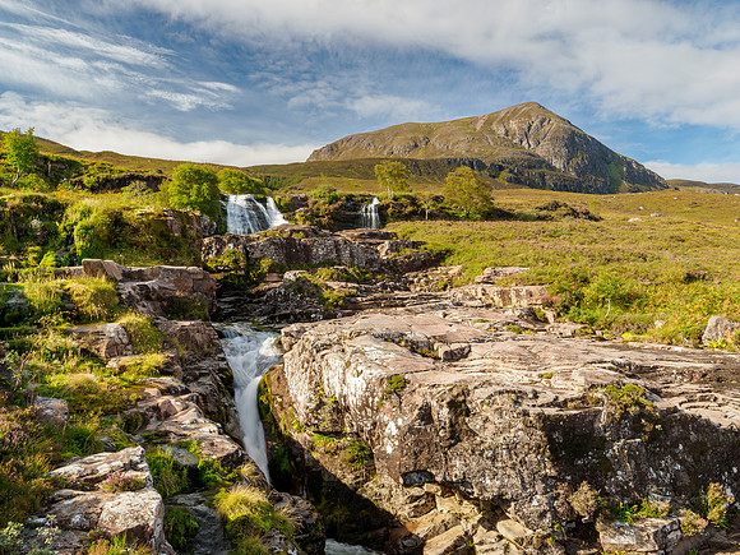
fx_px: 599
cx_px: 370
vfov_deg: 49.7
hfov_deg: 63.4
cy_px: 278
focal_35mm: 28
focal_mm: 14
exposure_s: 1/13
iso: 200
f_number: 7.1
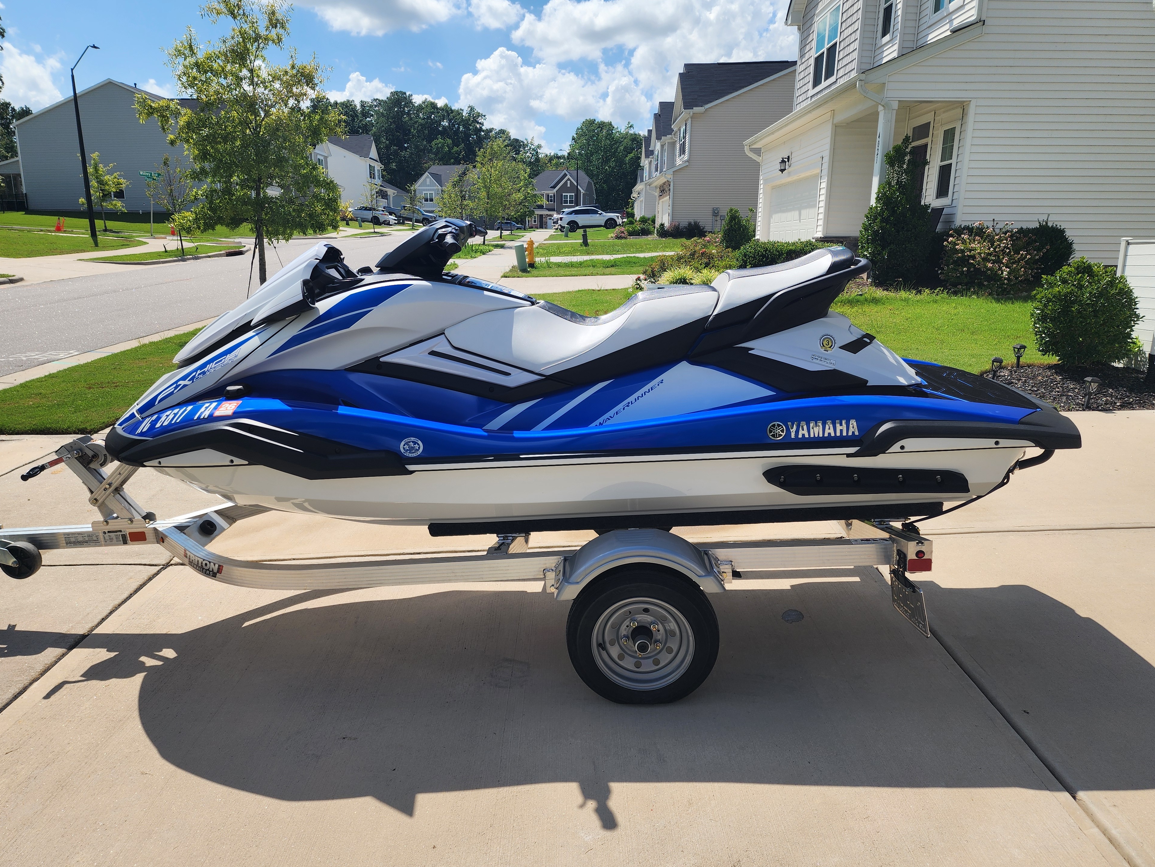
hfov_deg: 71.6
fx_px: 801
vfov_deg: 56.8
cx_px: 567
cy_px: 441
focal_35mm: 24
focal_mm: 6.4
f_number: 1.8
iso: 12
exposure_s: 1/1399
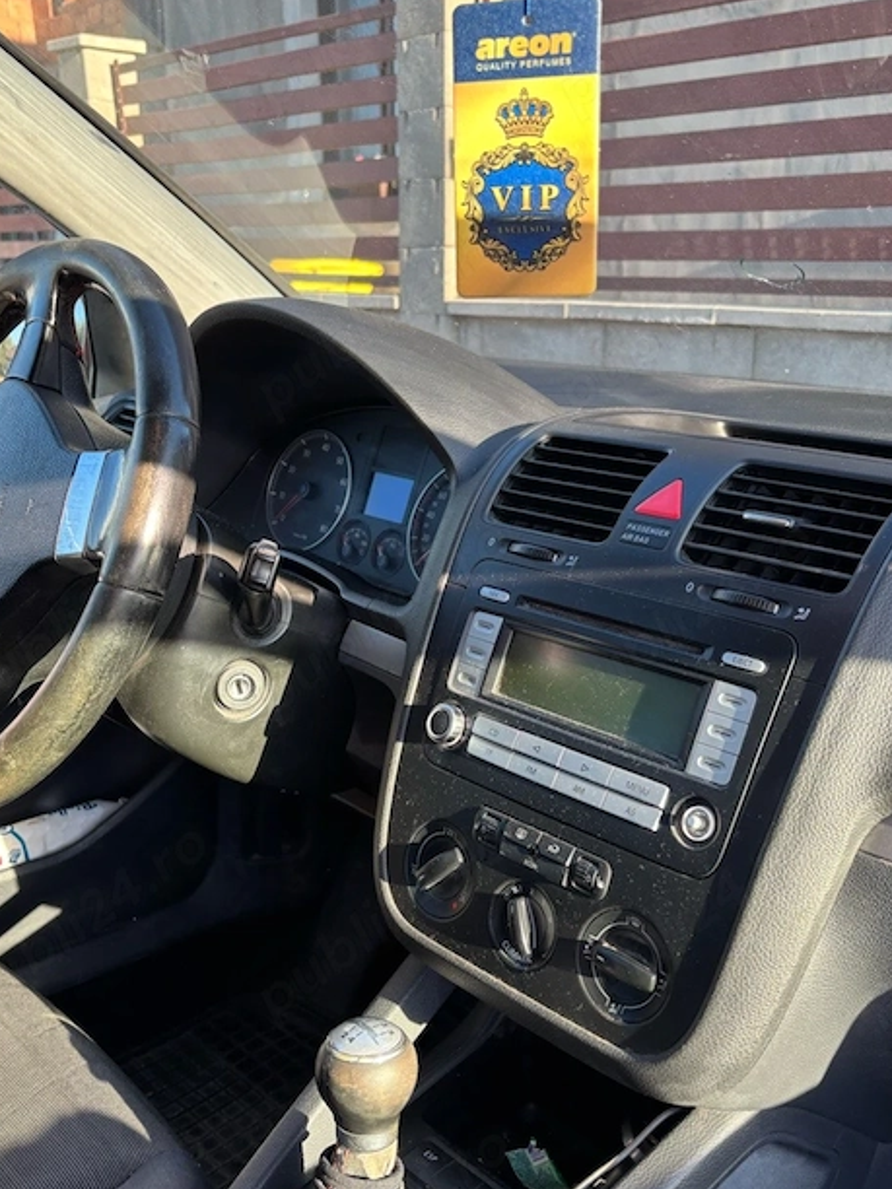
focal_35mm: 34
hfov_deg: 41.8
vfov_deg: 53.8
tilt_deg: -18.9
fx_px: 1168
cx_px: 461
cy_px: 666
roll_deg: +0.1
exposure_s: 1/144
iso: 40
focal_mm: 5.96
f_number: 1.6
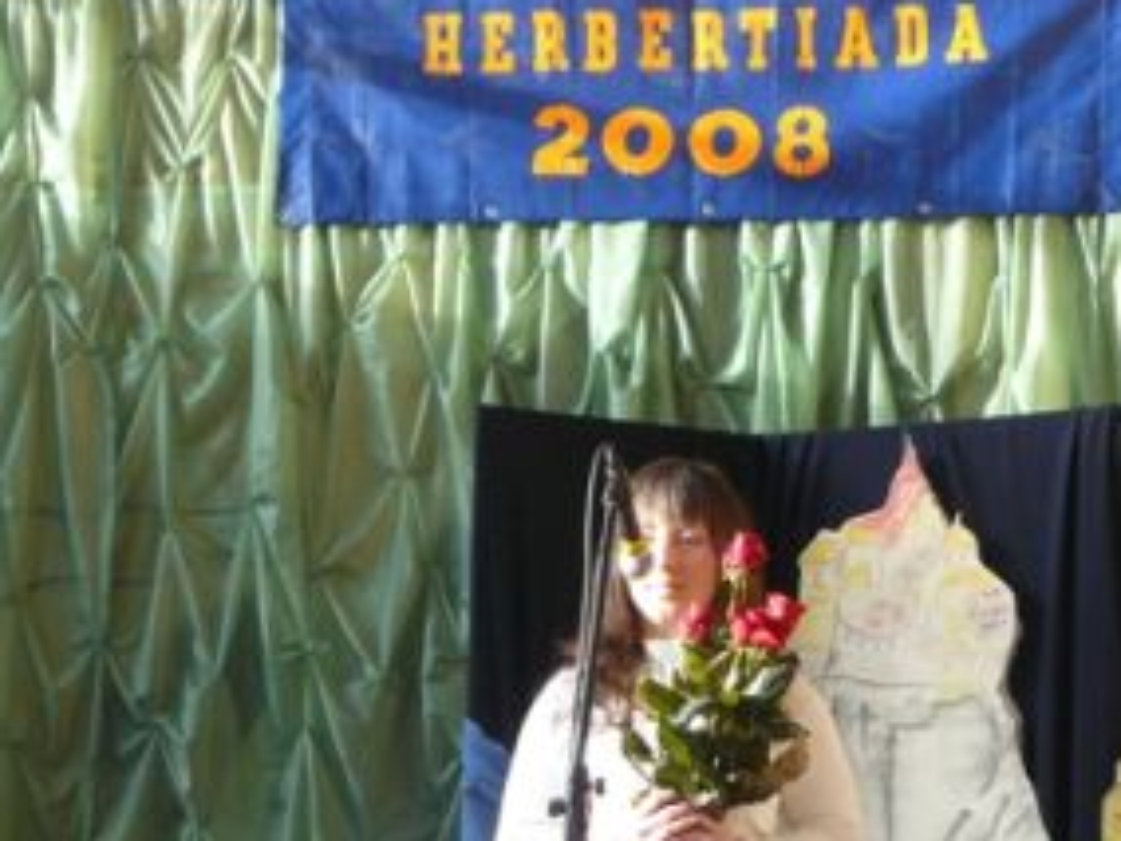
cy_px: 701
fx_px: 3757
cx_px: 730
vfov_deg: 12.7
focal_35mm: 116
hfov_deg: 16.9
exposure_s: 1/30
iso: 125
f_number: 3.2
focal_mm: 11
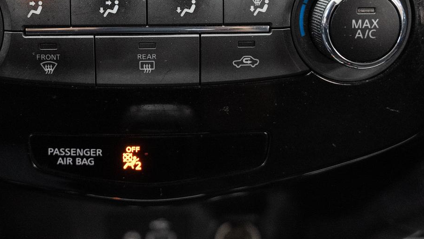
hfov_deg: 37.6
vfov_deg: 21.4
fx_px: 618
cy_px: 31
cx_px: 155
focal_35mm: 55
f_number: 3.5
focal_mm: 31.7
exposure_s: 1/40
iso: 1250
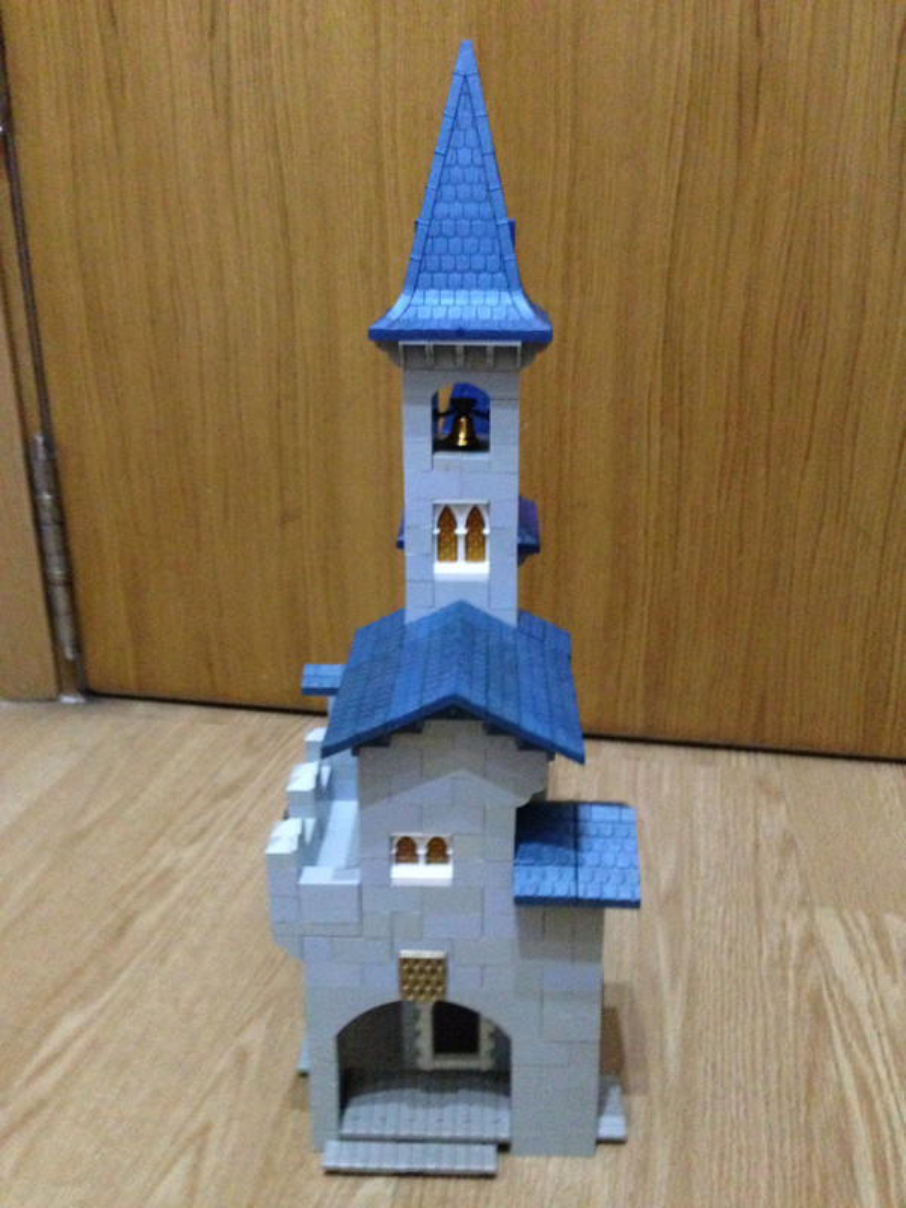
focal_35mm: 33
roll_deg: +0.2
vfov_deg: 55.4
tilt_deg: -18.1
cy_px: 604
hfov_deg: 42.9
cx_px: 453
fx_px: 1152
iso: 800
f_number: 2.4
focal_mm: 4.12
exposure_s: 1/15
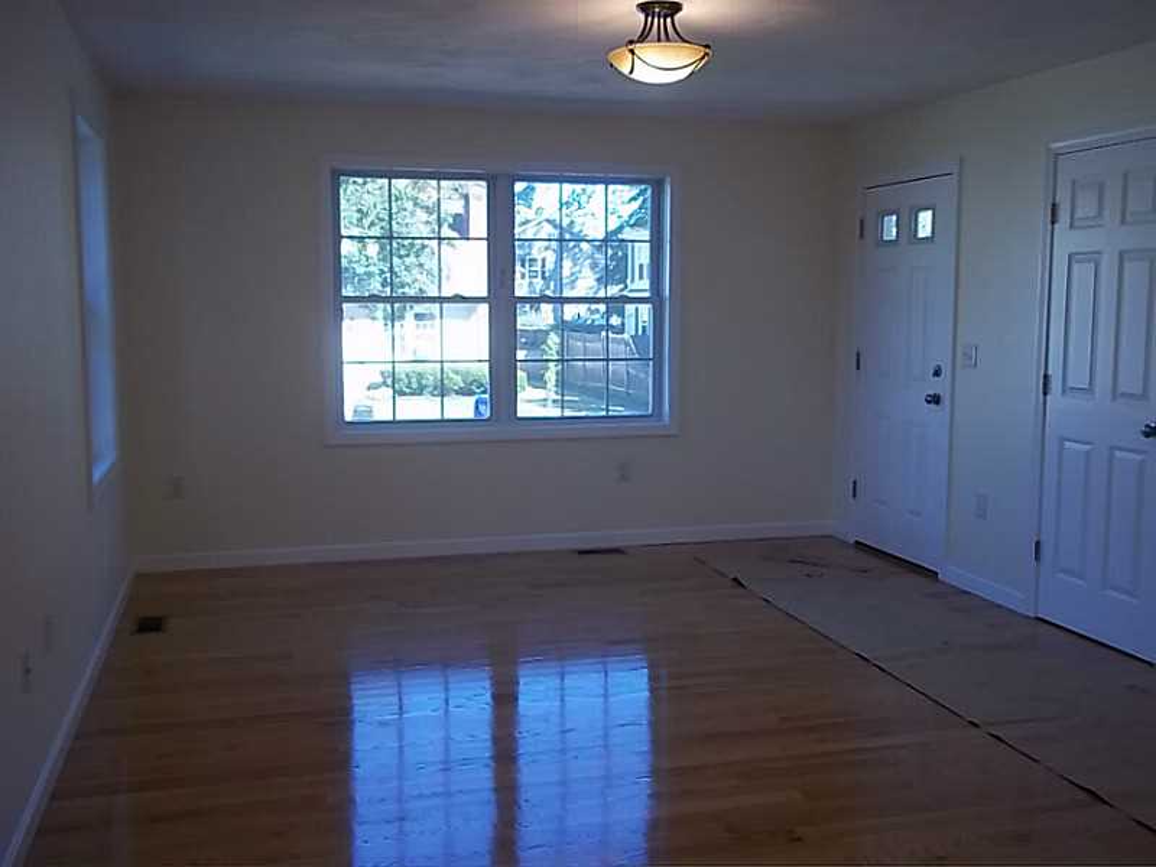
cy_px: 434
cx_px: 578
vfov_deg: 39.7
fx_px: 1202
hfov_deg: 51.4
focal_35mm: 36
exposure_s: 1/60
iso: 80
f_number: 3.1
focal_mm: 6.5
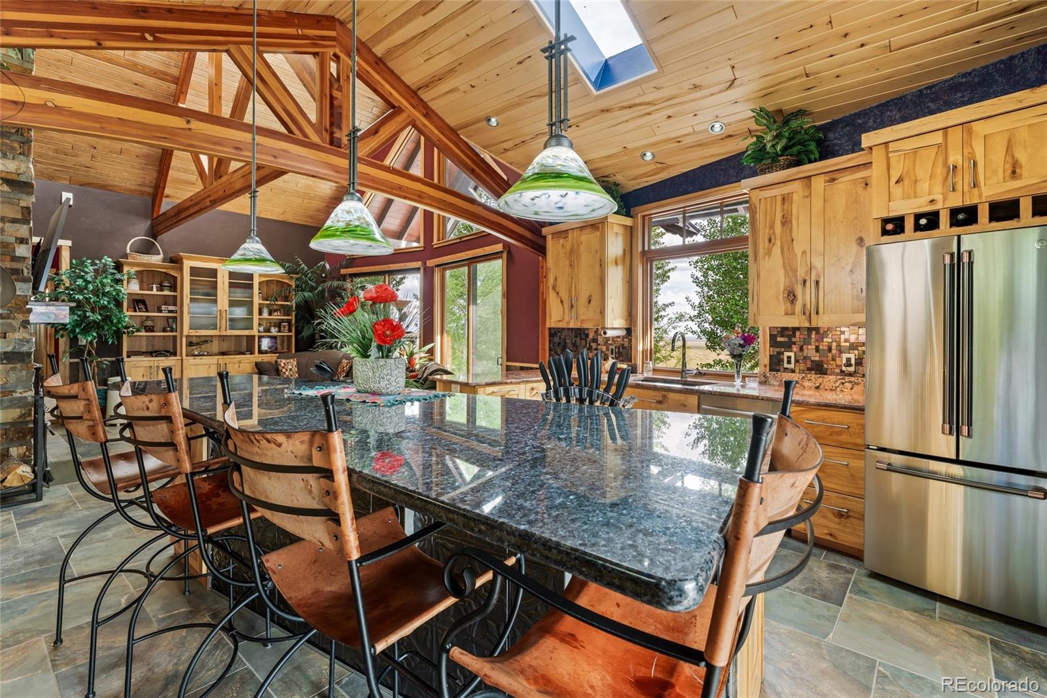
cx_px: 524
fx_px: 465
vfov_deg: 73.7
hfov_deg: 96.7
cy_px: 349
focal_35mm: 16
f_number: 8
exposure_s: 1/2
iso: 250
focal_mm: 16
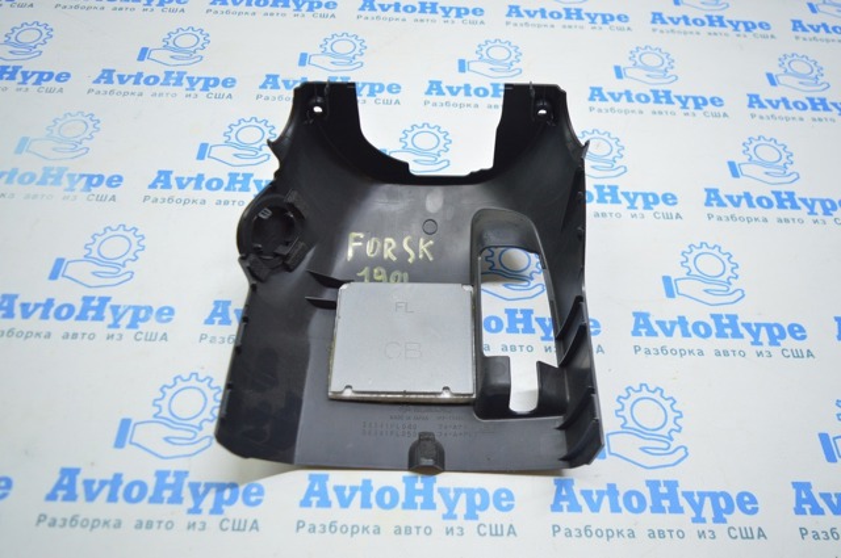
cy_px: 279
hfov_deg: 62.0
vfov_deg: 43.5
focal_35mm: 30
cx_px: 420
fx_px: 700
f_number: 3.5
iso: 400
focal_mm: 20
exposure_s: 1/50
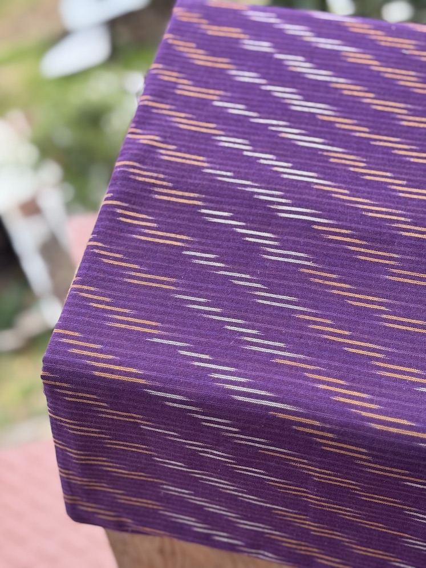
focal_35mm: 48
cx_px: 213
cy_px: 284
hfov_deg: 30.3
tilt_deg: -54.1
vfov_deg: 39.7
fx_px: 788
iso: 64
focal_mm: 6.76
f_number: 1.78
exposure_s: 1/347
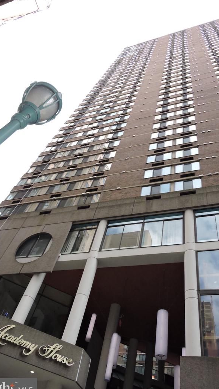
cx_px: 123
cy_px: 199
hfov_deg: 42.8
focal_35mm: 27
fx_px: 279
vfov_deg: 69.9
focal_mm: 4.3
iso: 320
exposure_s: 1/640
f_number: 3.3
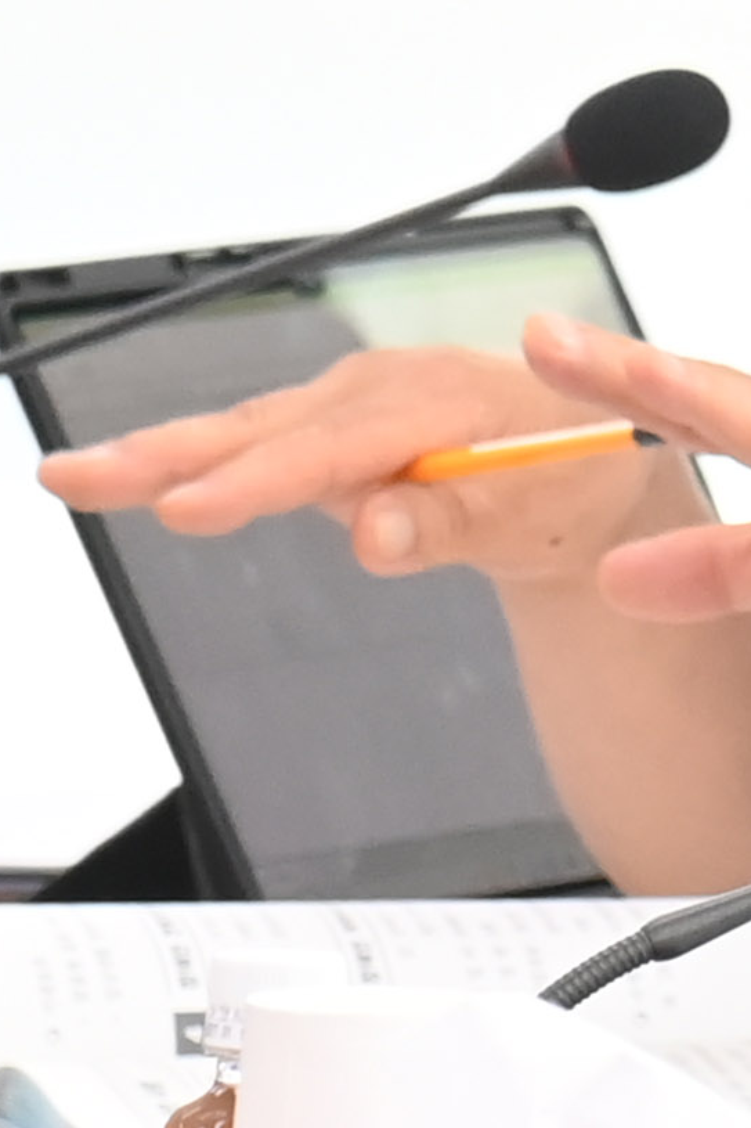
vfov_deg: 2.5
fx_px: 25668
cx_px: 2184
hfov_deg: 1.7
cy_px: 1217
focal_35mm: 820
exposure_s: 1/250
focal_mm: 120
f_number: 6.3
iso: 3200
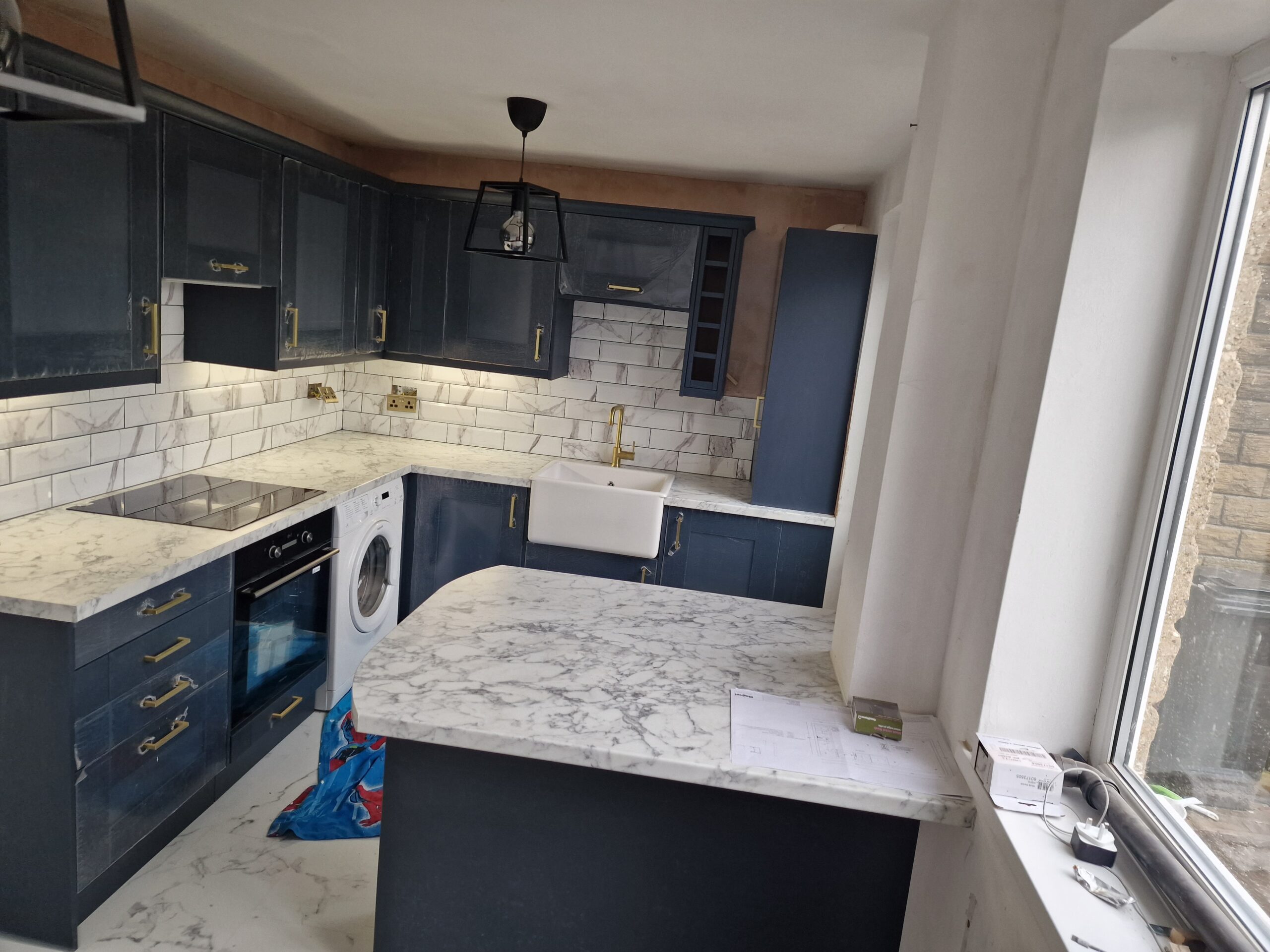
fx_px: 844
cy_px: 476
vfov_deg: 58.9
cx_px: 635
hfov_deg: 73.9
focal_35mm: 23
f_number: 1.8
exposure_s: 1/180
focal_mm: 6.4
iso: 100
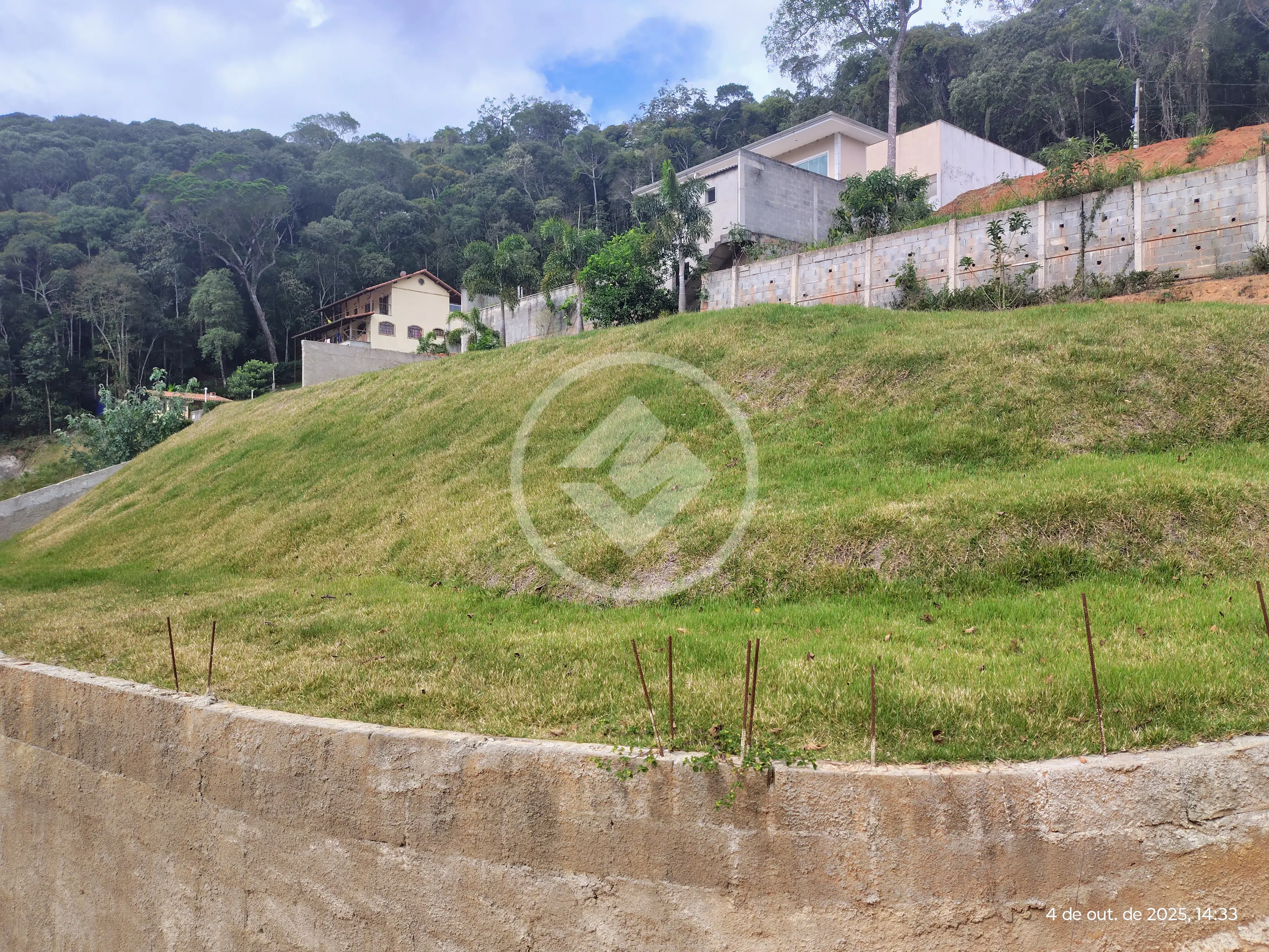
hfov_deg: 69.4
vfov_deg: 54.9
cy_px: 476
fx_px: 916
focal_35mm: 25
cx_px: 634
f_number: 1.7
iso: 146
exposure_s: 1/873
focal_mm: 4.71
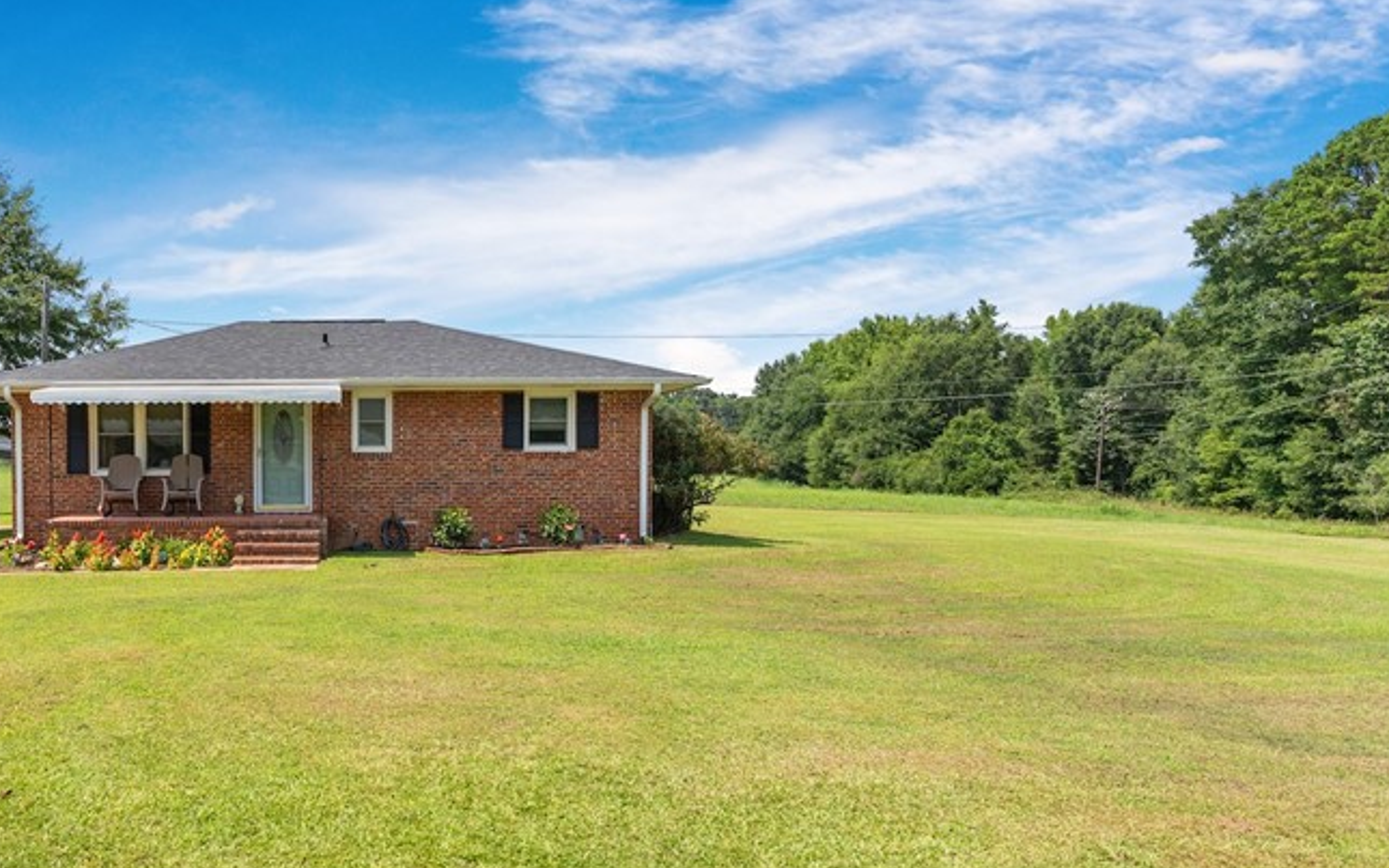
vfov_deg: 50.9
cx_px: 308
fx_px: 908
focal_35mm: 24
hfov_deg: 68.7
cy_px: 501
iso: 400
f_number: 5.6
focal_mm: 14
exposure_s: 1/1600
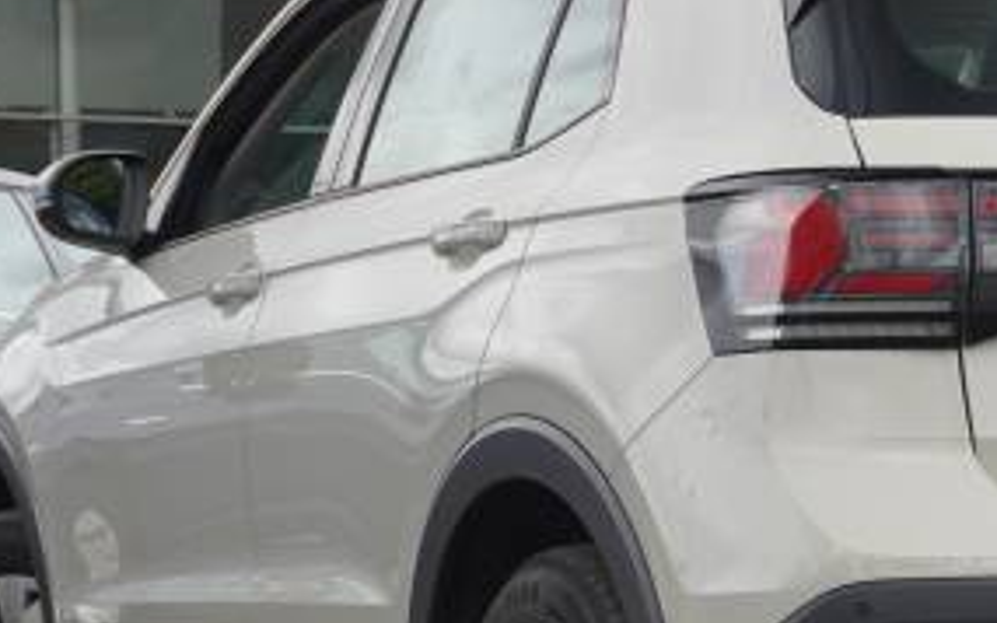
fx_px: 4187
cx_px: 931
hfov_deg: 13.4
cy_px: 430
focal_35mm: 154
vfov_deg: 8.5
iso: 100
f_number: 6.7
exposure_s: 1/125
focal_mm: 45
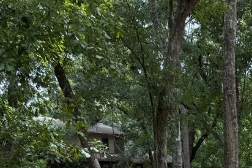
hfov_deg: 18.2
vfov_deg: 13.2
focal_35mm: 97
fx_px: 678
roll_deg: -0.7
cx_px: 404
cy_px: 262
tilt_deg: -7.9
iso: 80
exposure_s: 1/995
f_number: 1.78
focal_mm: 6.76
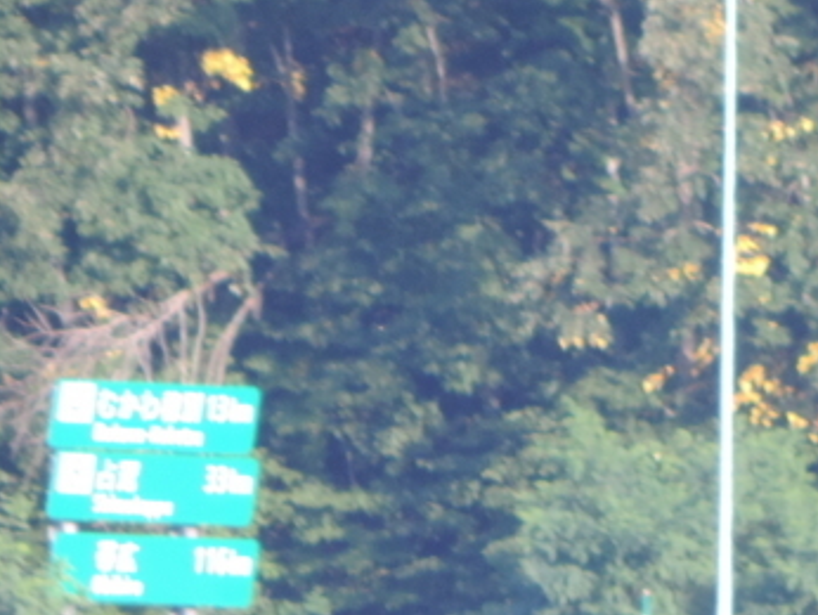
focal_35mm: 2310
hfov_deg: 0.9
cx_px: 679
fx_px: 54625
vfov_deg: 0.6
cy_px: 343
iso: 400
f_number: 5.9
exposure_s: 1/160
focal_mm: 180
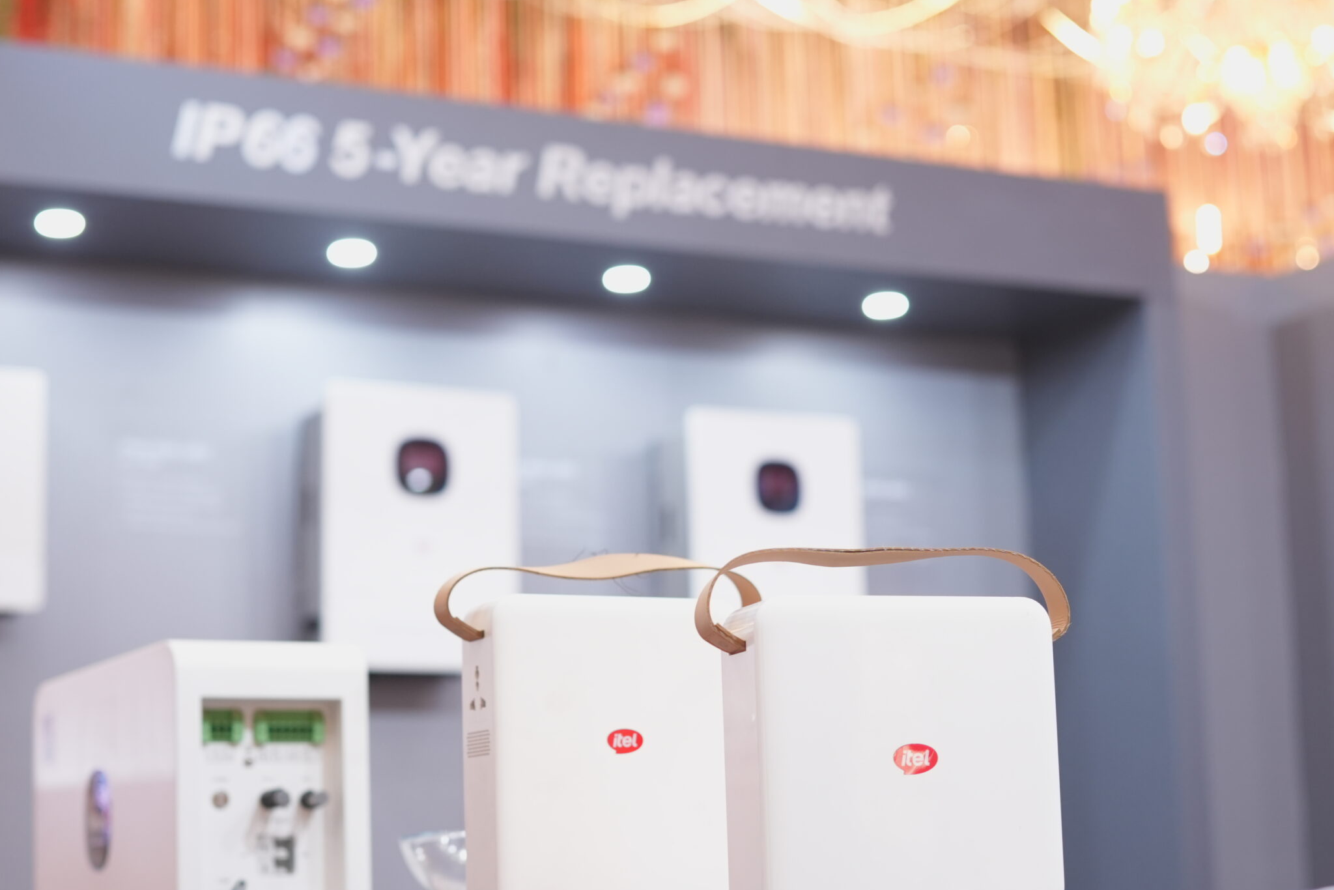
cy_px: 517
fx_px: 2409
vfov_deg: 20.9
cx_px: 589
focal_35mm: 65
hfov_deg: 30.9
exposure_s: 1/125
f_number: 2
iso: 800
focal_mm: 35
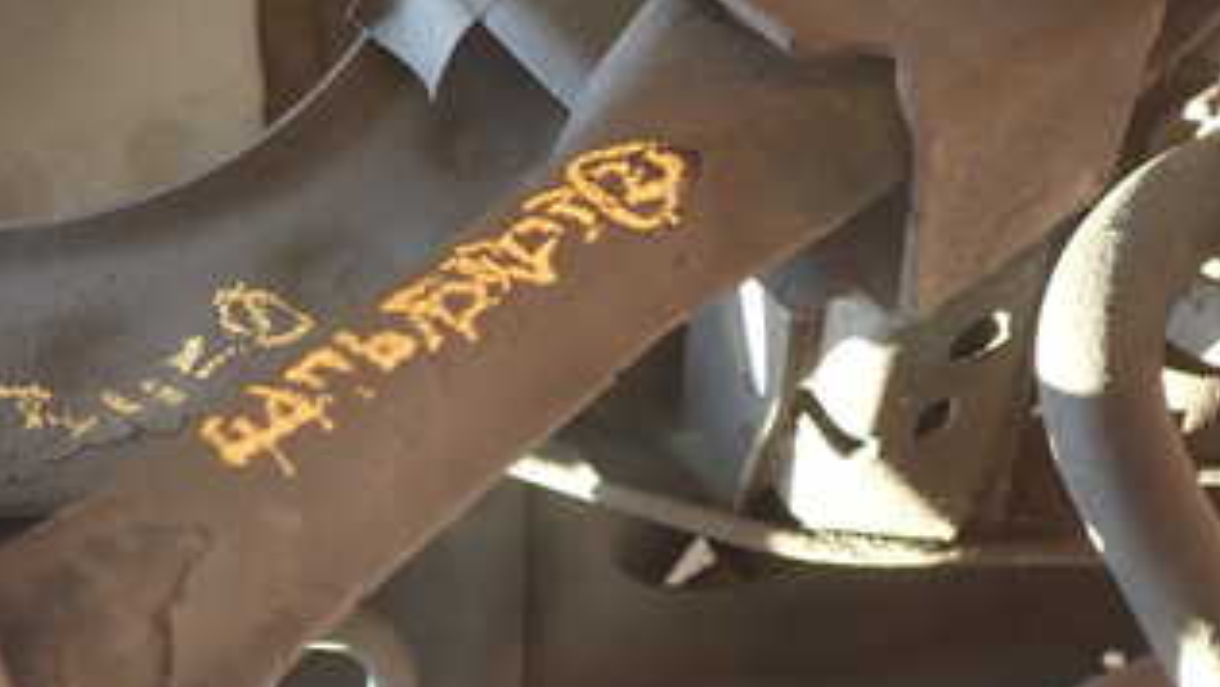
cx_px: 409
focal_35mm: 62
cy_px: 463
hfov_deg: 33.5
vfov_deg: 19.4
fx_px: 2006
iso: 200
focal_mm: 5.4
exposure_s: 1/60
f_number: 2.3
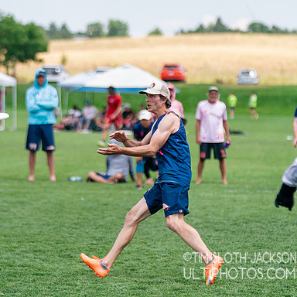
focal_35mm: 280
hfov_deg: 6.3
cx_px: 153
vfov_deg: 6.3
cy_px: 159
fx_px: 2718
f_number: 2.8
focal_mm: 130
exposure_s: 1/8000
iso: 500
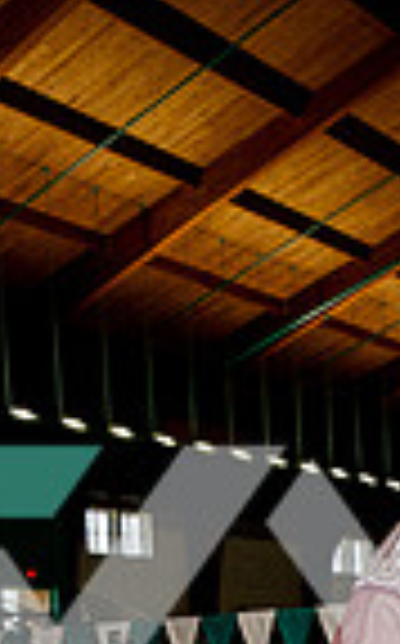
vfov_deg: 22.9
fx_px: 1347
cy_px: 905
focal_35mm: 77
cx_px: 503
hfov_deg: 16.1
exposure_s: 1/125
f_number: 7.1
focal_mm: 24
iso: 400
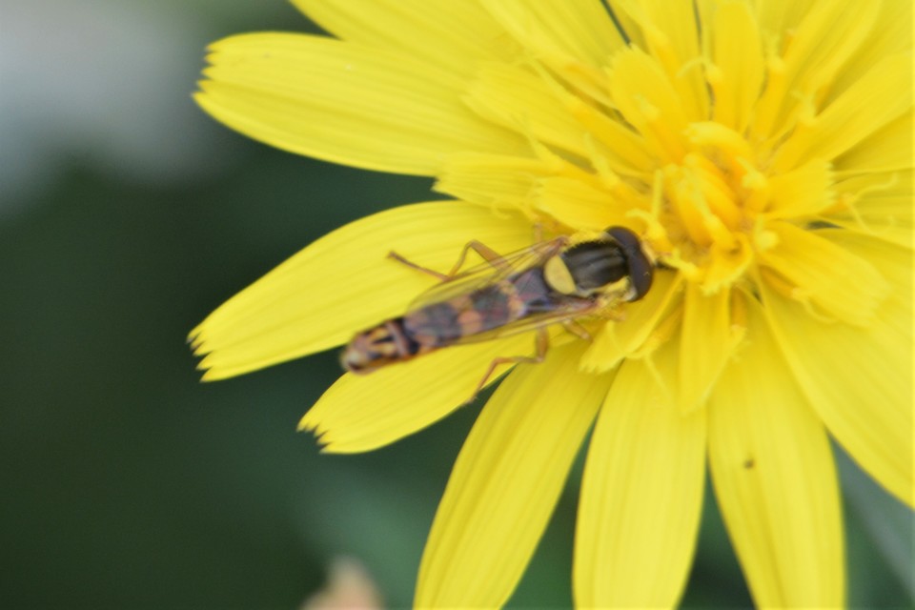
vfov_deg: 4.2
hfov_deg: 6.2
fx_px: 8387
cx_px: 458
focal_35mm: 330
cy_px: 305
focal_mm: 220
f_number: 7.1
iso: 400
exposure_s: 1/125
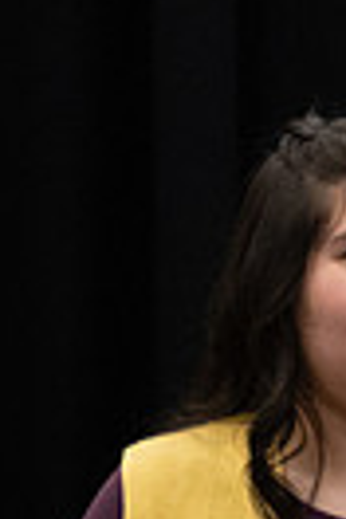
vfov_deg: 2.6
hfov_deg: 1.7
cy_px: -90
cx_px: 1128
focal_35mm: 789
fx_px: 11374
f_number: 6.3
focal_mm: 180
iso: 8000
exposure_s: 1/160
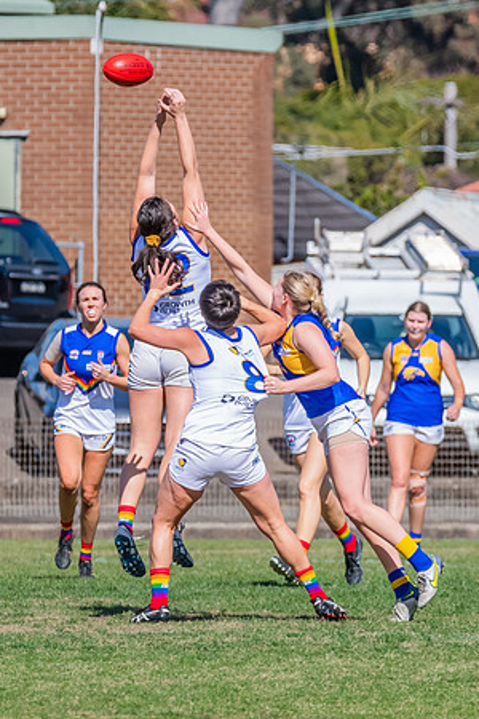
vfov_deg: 2.5
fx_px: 16719
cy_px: 431
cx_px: 254
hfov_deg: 1.6
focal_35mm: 838
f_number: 11
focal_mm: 380
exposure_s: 1/1600
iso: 800
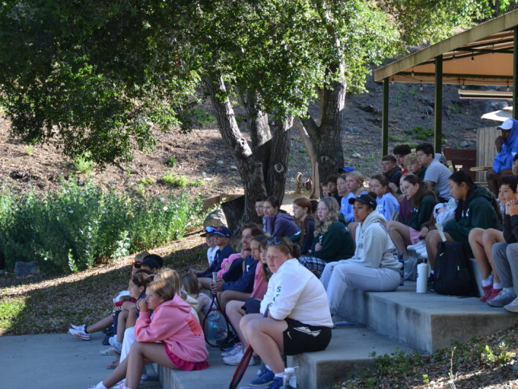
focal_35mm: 79
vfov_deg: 18.7
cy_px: 192
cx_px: 346
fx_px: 1183
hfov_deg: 24.6
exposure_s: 1/500
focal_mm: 38
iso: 500
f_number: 4.2
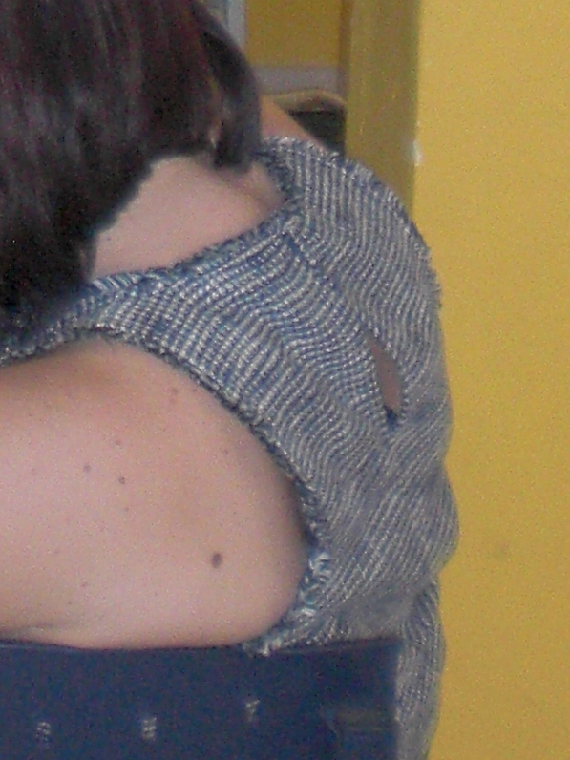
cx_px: -640
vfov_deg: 11.2
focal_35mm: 165
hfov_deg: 8.5
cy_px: -607
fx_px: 3623
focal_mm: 6.3
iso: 200
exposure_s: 1/60
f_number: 3.1
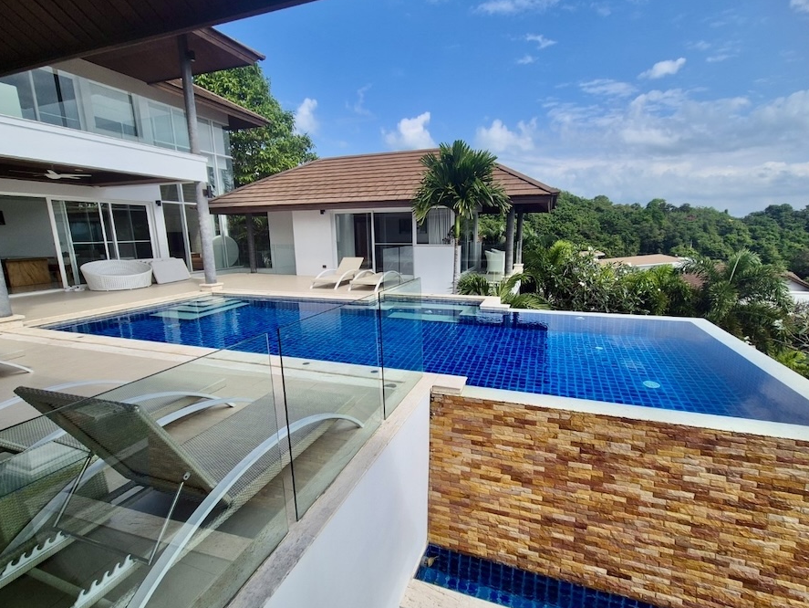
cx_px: 412
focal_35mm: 15
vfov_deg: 81.8
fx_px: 351
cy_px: 309
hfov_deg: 98.1
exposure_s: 1/3624
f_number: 2.2
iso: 50
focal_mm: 2.2
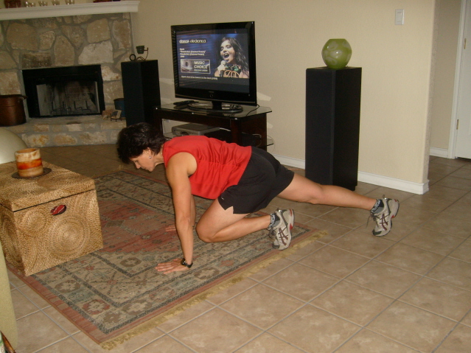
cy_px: 176
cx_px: 236
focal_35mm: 35
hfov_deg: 52.6
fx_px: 476
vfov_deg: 40.7
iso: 120
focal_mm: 5.8
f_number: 2.8
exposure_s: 1/45
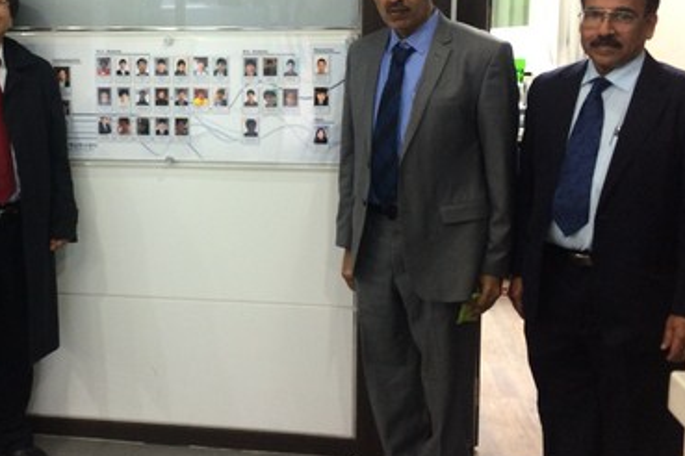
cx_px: 162
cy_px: 126
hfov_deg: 39.1
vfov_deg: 27.2
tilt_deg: -8.7
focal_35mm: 49
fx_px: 932
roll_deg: +0.0
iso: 160
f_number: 2.2
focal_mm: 4.15
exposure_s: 1/30
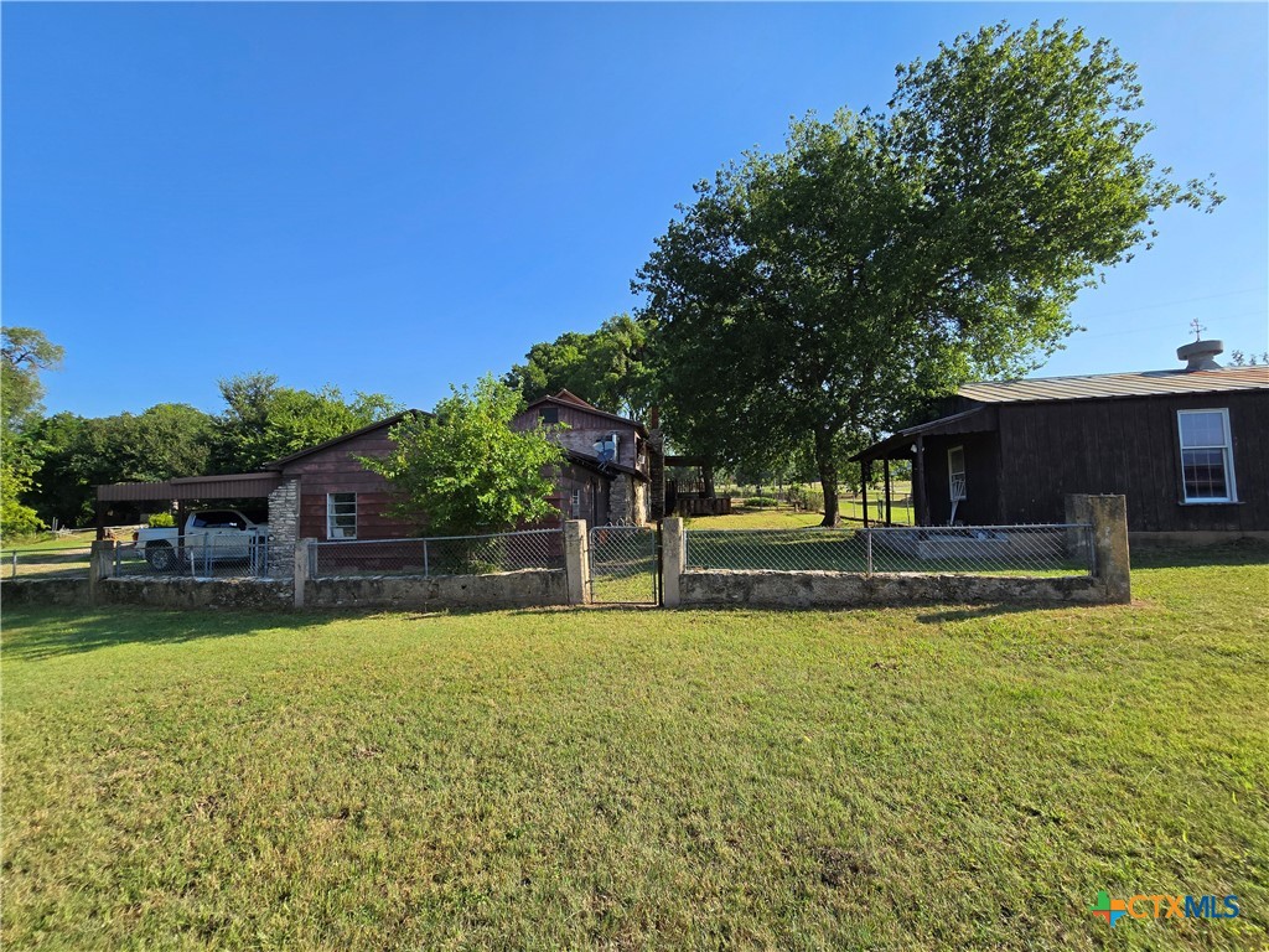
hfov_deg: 106.2
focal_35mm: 13
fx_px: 477
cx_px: 634
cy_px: 476
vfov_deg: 89.9
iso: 50
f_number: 2.2
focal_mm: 2.2
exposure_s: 1/1732
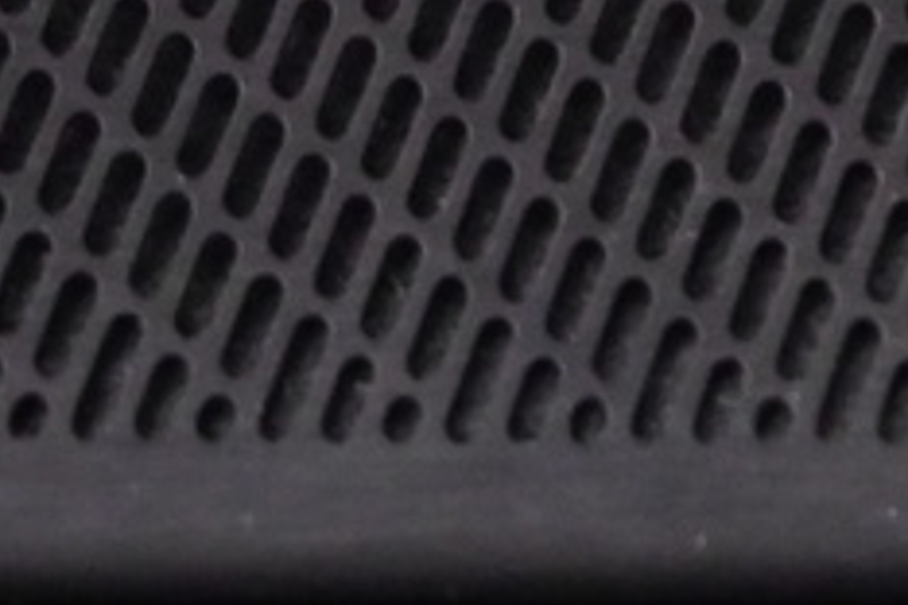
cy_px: -582
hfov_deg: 10.2
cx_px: 1552
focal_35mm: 192
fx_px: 4847
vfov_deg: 6.9
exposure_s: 1/20
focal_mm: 18.5
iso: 3200
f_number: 3.8
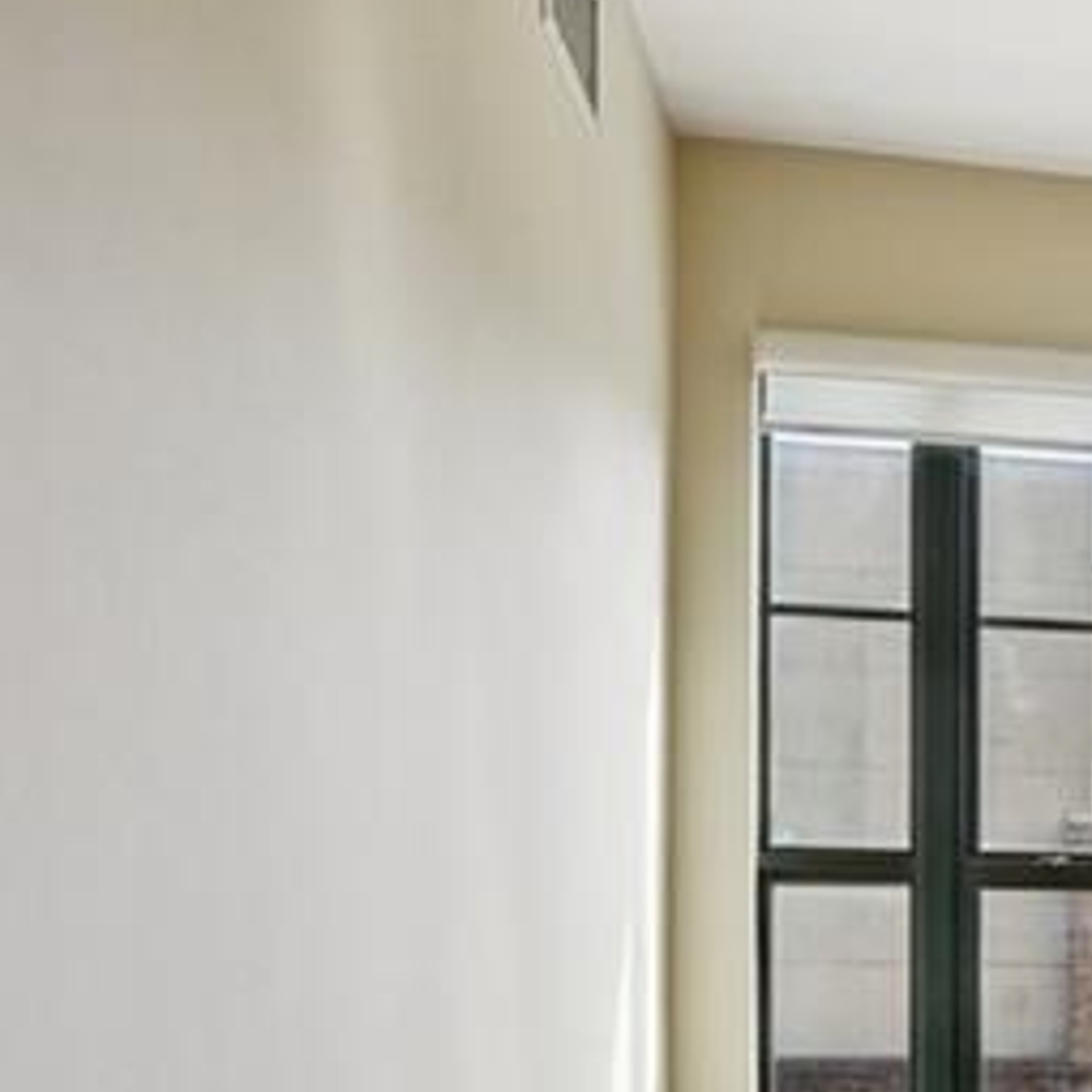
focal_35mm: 58
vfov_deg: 27.7
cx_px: 1709
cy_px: 1116
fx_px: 2070
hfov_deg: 22.9
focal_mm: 17
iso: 800
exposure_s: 1/125
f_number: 11
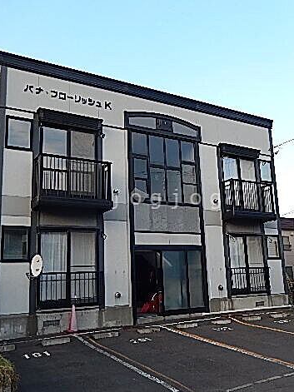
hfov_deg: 41.7
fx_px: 385
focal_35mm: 34
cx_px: 168
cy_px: 199
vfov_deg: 54.0
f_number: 3.4
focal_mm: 4.5
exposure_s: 1/250
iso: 125
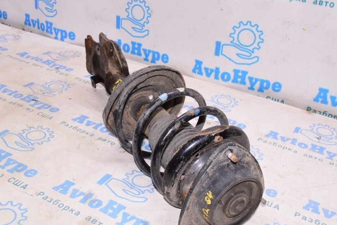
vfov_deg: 31.1
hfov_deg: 45.5
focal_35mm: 43
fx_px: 402
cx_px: 174
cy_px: 108
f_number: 8
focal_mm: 22
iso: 1600
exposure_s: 1/100
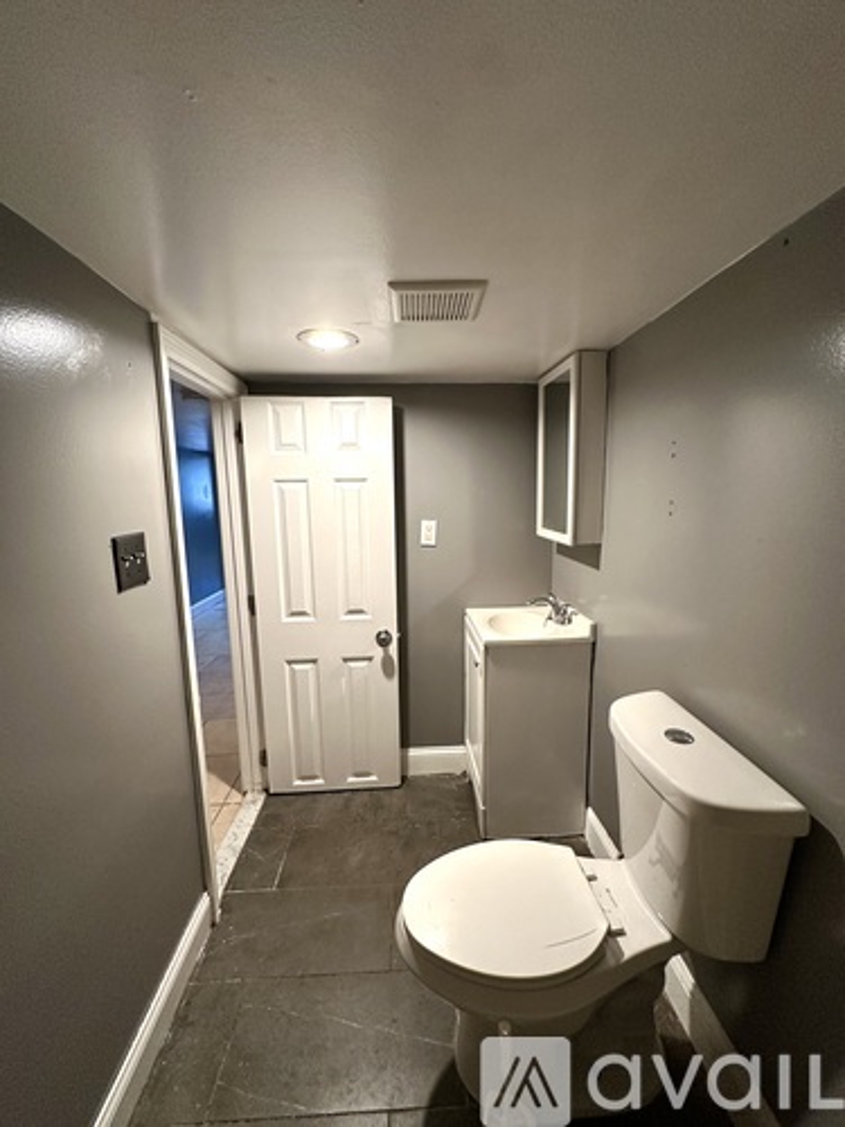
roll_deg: +0.2
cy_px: 564
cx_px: 422
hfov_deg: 85.7
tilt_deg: -9.1
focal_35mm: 14
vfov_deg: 102.1
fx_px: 456
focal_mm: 2.22
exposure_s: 1/60
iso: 200
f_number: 2.2
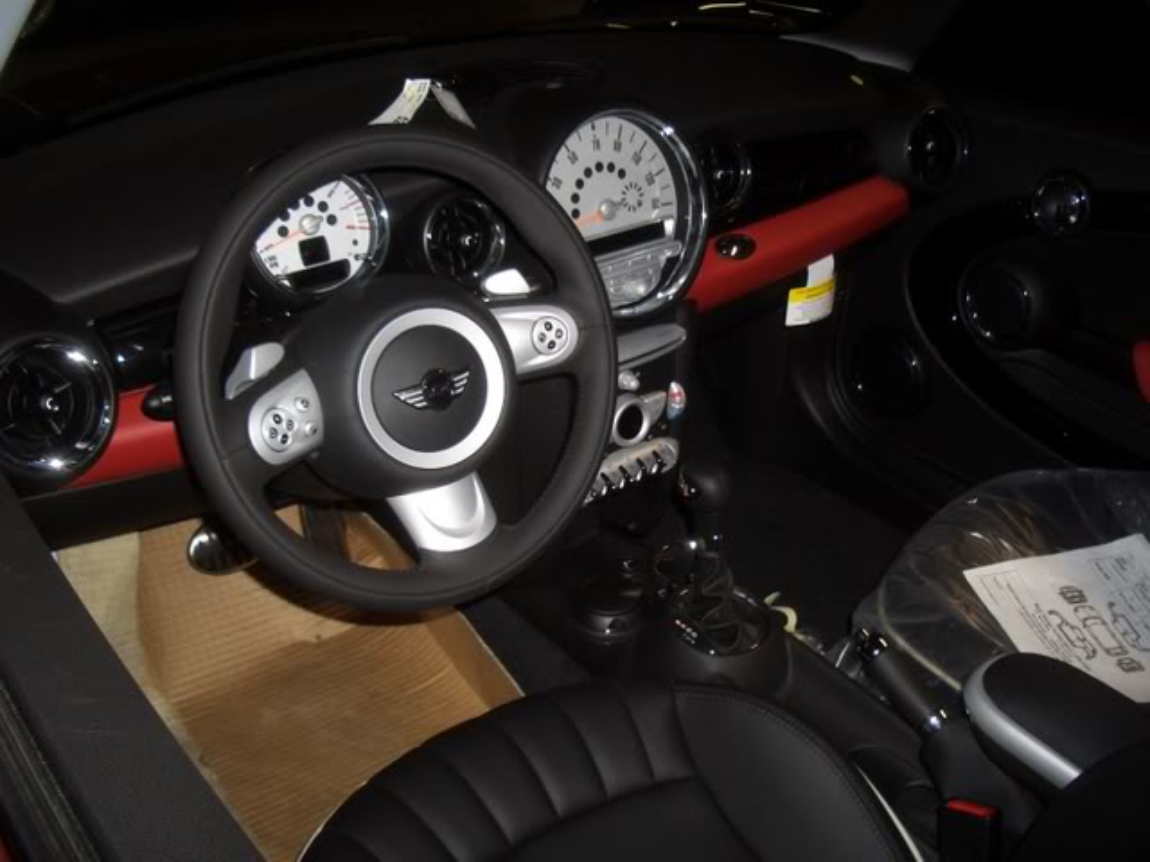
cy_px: 431
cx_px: 575
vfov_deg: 40.7
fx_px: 1163
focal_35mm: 35
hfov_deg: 52.6
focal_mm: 5.8
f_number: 2.6
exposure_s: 1/60
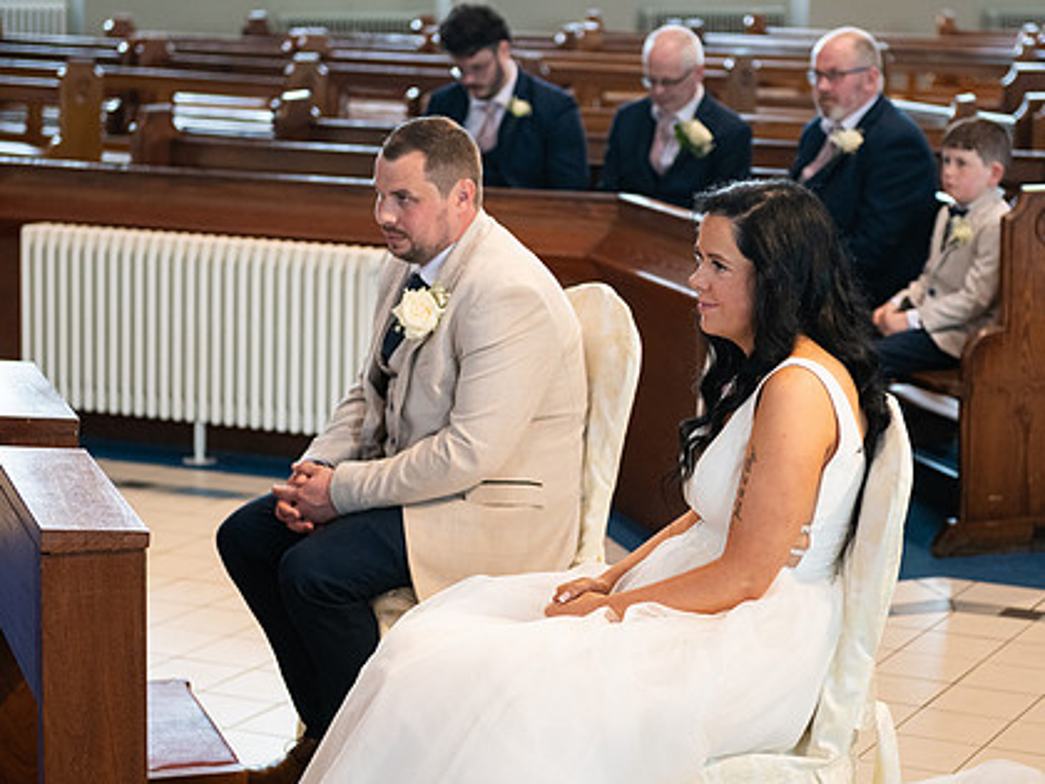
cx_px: 652
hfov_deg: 21.0
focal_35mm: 93
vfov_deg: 15.9
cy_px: 357
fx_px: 2808
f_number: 3.5
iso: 800
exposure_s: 1/160
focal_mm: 70
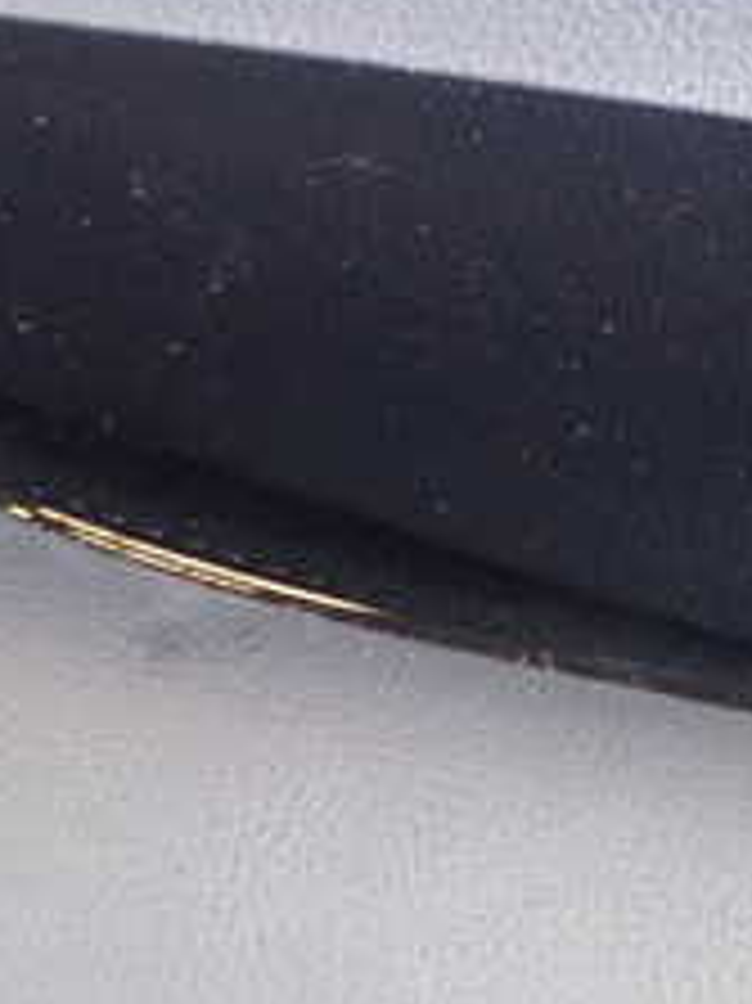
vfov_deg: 22.6
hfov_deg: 16.4
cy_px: 266
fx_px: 2493
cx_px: 901
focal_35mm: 86
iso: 800
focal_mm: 5.79
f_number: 2.4
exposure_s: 1/30
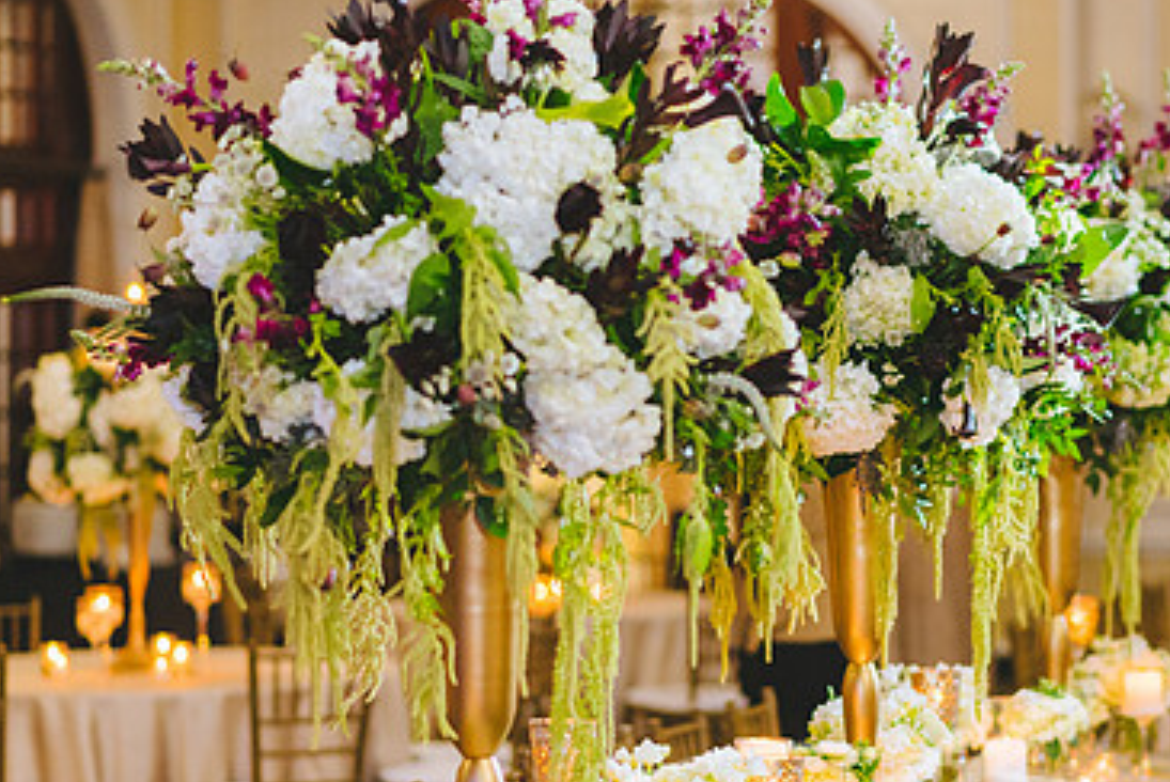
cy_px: 508
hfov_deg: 15.1
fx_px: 4391
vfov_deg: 10.2
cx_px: 910
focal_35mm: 135
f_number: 2.2
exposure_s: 1/160
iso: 1600
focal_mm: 85
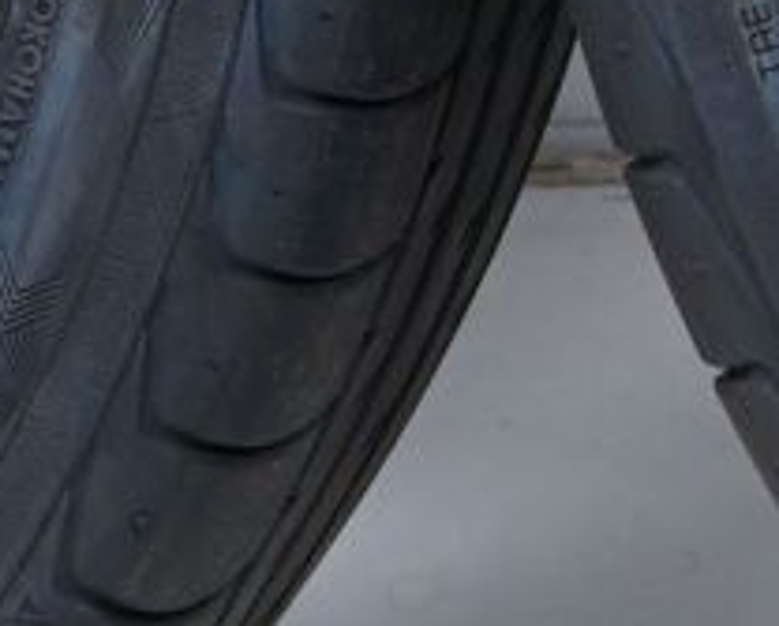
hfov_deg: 4.2
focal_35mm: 432
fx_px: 9974
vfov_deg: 3.6
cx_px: 2730
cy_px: -594
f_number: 7.1
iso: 250
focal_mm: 50
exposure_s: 1/125
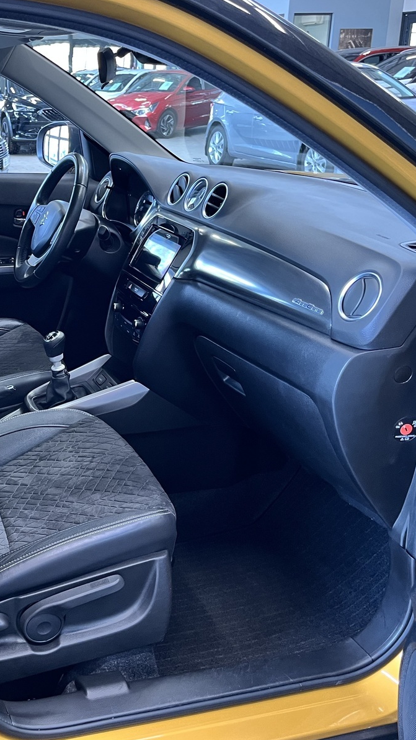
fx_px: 745
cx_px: 38
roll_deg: +0.5
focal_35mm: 38
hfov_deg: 29.8
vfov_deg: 52.8
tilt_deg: -22.3
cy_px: 370
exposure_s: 1/60
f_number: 1.6
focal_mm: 5.1
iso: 200
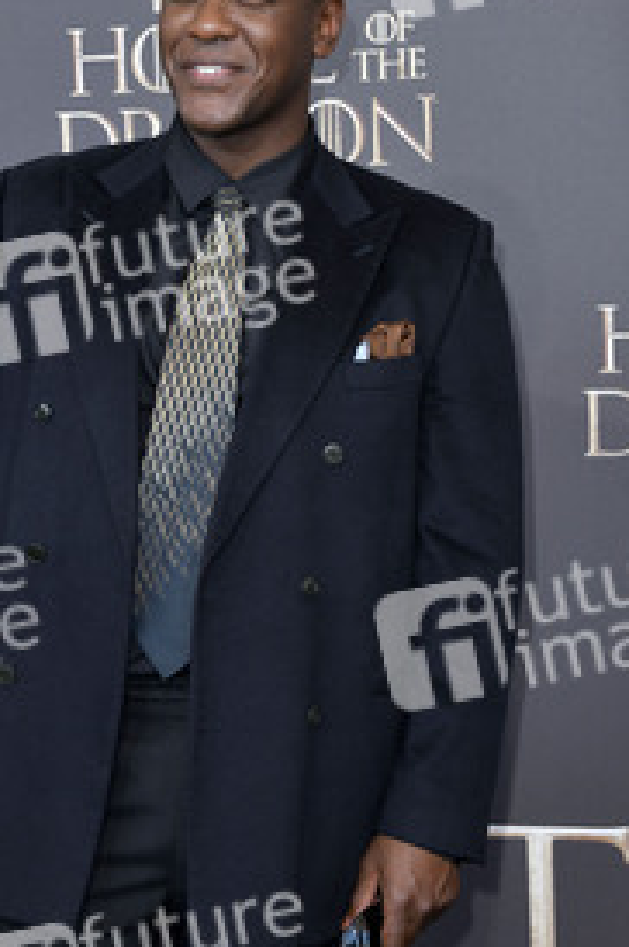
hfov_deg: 18.6
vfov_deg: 27.7
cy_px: 456
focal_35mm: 73
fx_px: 1918
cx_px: 238
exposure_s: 1/200
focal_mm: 50
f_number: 6.3
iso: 400
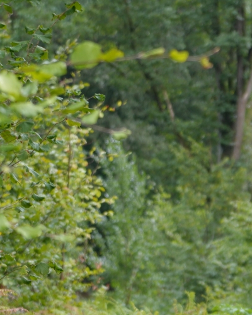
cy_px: 289
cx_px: 500
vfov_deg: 4.7
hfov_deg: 3.7
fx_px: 3831
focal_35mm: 411
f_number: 2.8
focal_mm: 73
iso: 100
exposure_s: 1/200
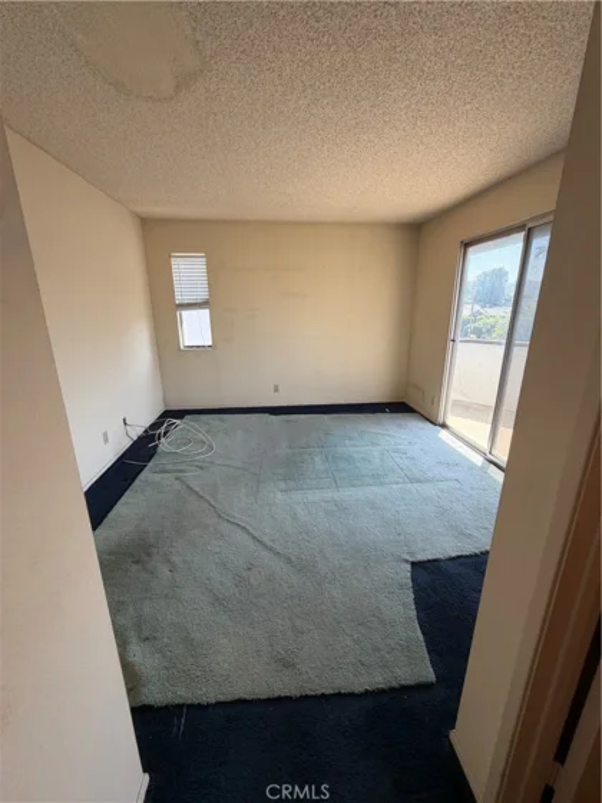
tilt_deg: -17.9
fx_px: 325
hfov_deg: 85.7
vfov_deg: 102.1
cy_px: 402
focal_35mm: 14
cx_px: 301
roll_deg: +0.4
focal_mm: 2.22
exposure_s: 1/121
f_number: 2.2
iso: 100
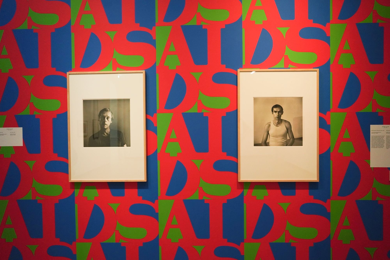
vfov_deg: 53.1
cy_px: 130
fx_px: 260
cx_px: 195
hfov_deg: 73.7
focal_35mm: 24
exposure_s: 1/80
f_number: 4.5
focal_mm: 24
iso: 3200
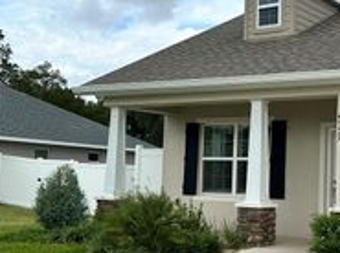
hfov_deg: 29.1
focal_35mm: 65
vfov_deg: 22.5
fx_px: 637
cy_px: 137
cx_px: 279
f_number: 1.78
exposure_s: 1/4348
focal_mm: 6.86
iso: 80
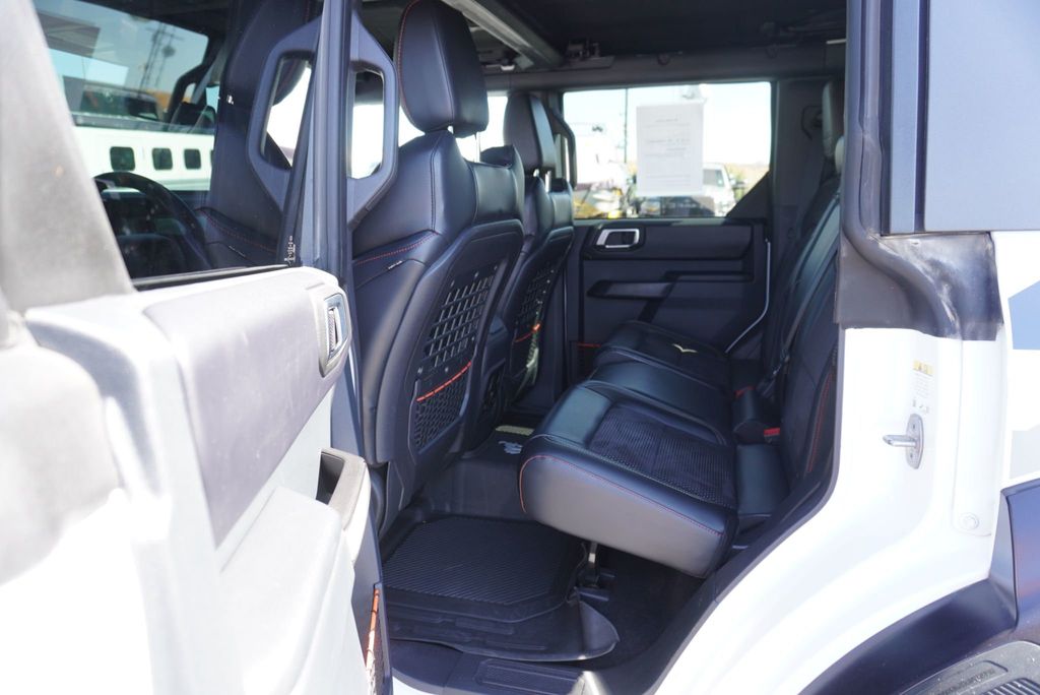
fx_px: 694
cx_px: 520
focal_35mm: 24
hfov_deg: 73.7
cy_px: 348
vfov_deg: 53.2
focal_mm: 16
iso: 200
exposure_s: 1/60
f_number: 4
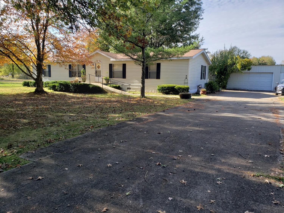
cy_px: 106
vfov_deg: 53.0
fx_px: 213
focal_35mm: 26
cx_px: 142
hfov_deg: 67.3
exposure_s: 1/465
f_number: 2.4
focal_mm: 4.3
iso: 50
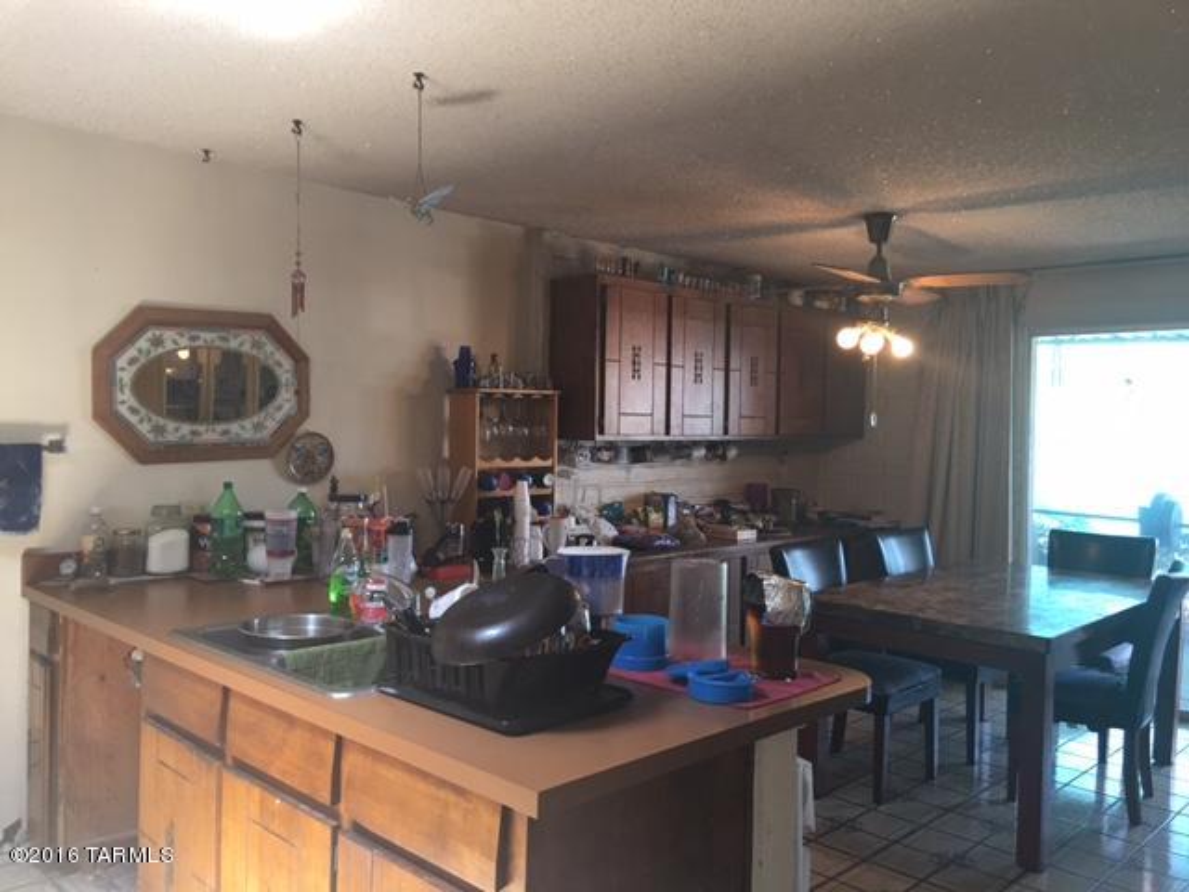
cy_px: 446
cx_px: 594
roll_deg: -1.3
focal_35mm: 29
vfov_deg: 48.2
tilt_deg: -3.2
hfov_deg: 61.7
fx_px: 996
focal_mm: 4.15
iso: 32
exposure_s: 1/15
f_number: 2.2
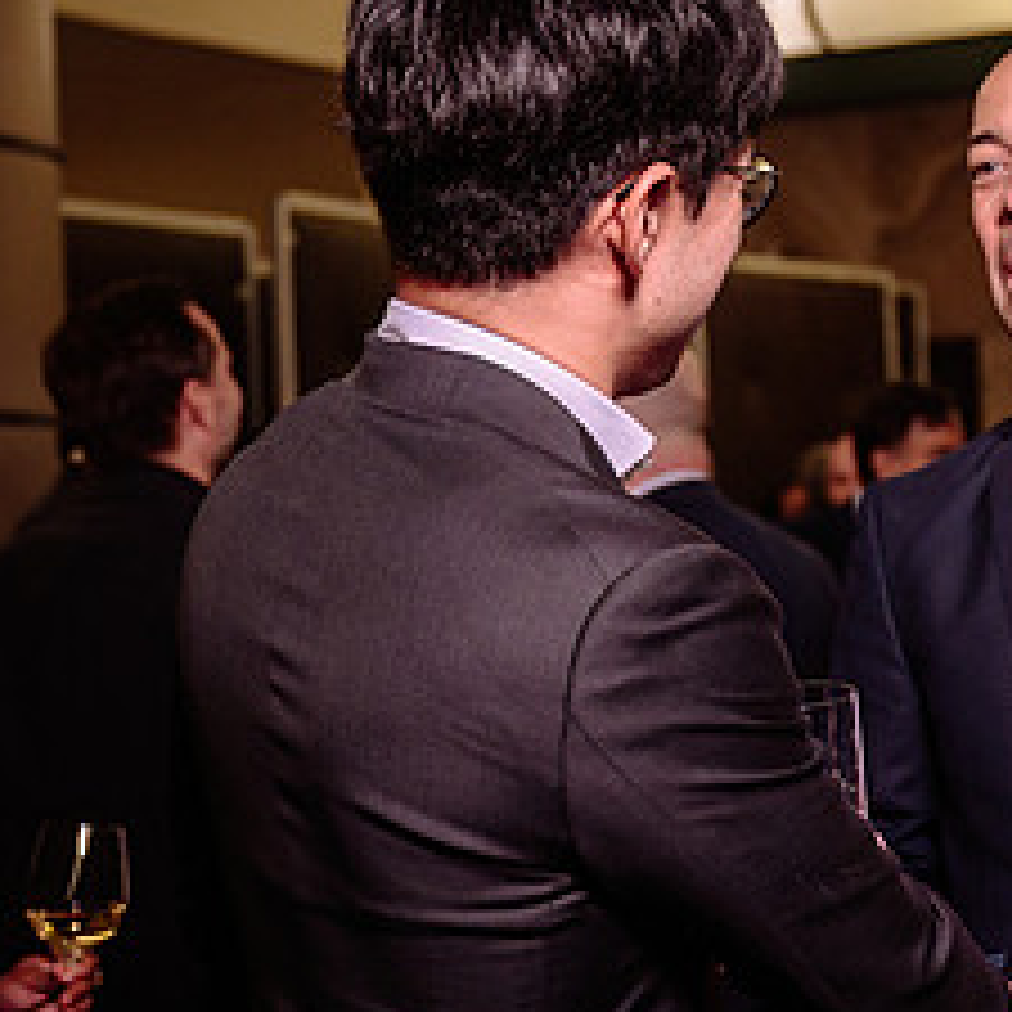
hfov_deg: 17.9
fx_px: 3076
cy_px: 604
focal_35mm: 93
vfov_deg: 18.7
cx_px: 1156
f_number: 3.2
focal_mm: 39
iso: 800
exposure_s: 1/100
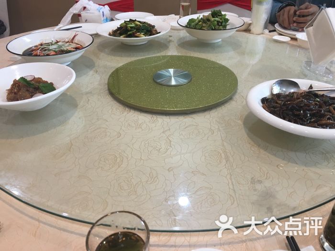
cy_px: 126
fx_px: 281
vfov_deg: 48.2
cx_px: 168
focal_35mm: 29
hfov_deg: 61.7
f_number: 2.2
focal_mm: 4.15
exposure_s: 1/33
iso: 64
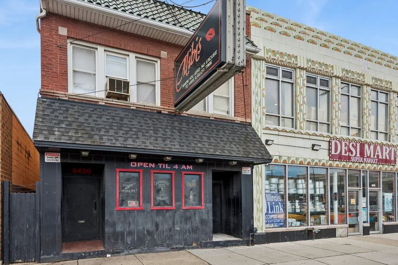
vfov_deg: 61.1
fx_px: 221
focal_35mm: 20
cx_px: 159
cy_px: 100
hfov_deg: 83.0
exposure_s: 1/320
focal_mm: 16
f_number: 8
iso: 200
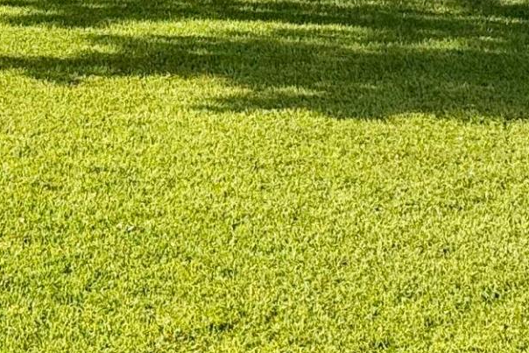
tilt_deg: -0.8
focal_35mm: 119
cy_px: -385
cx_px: -60
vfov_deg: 10.5
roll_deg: +1.4
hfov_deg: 16.6
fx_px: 1749
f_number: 1.78
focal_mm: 6.76
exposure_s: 1/3584
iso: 100
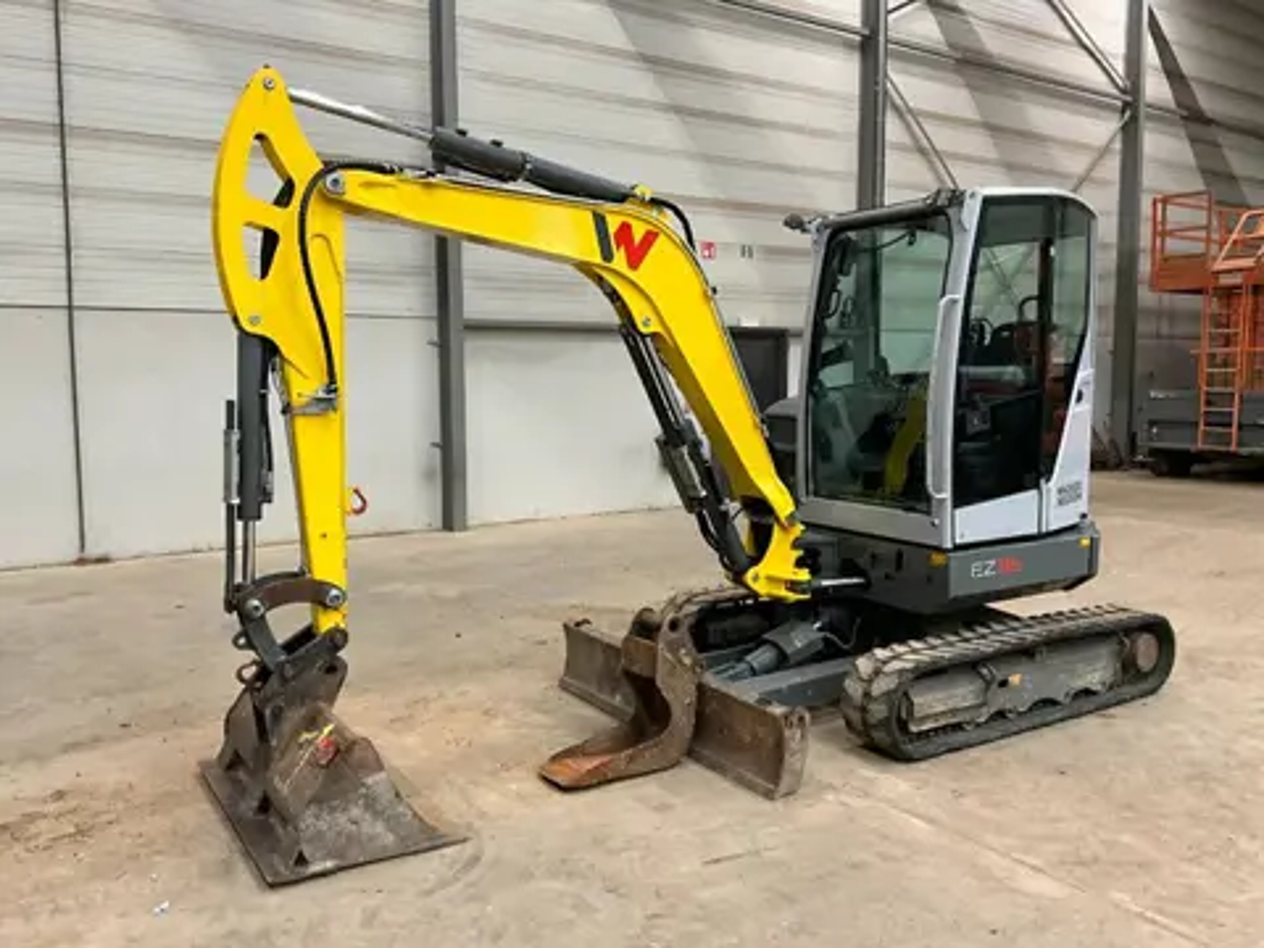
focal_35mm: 29
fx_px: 1059
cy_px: 474
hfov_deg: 61.7
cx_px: 632
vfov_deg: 48.2
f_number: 1.8
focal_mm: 3
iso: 160
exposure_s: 1/60
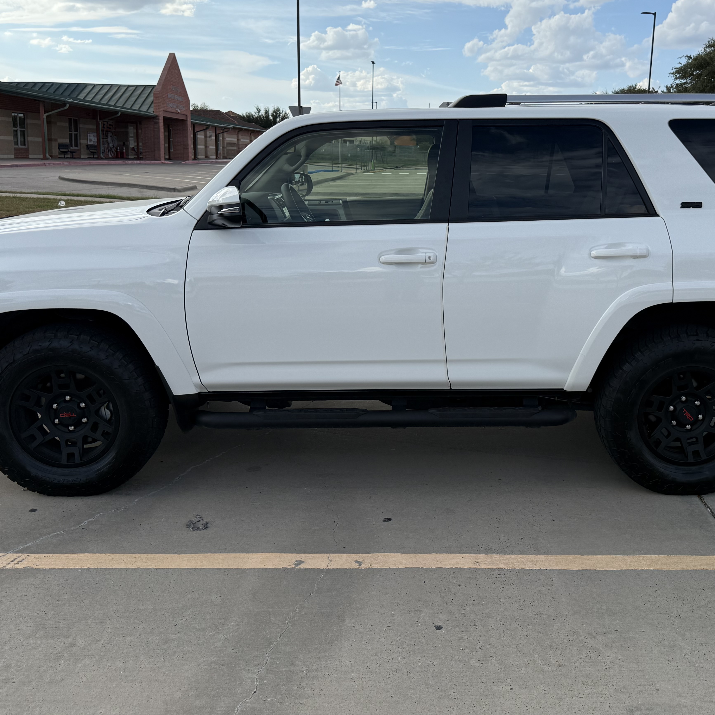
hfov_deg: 46.8
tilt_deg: -9.3
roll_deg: -1.5
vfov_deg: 47.0
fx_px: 818
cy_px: 296
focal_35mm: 35
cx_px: 444
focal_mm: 6.76
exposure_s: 1/5319
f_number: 1.78
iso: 100
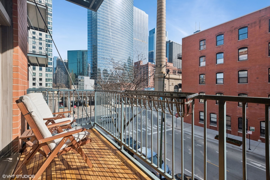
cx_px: 135
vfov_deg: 73.8
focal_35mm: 16
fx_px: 120
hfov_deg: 96.7
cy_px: 90
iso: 320
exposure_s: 1/640
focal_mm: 16
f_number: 8
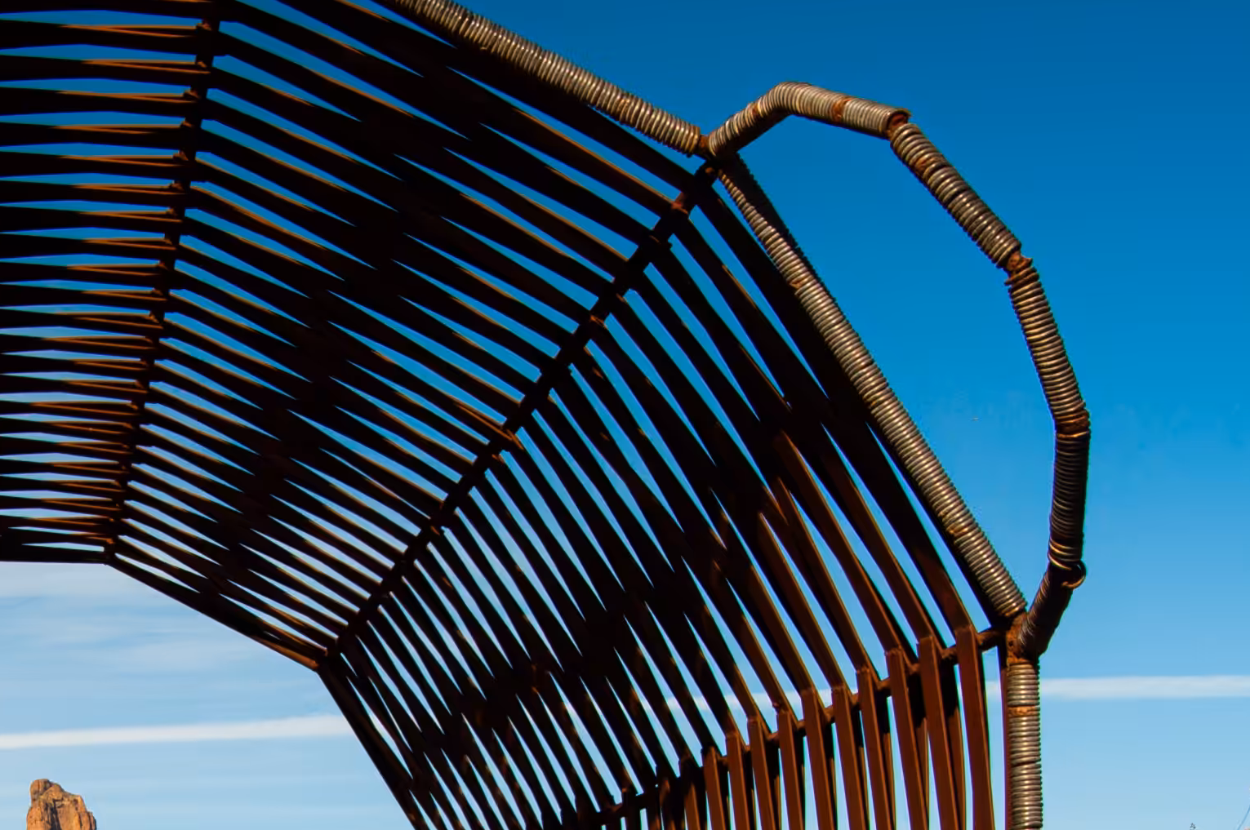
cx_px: 67
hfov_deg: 23.4
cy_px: 806
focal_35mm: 84
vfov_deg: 15.9
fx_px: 2913
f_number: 11
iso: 100
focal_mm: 20
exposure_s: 1/50
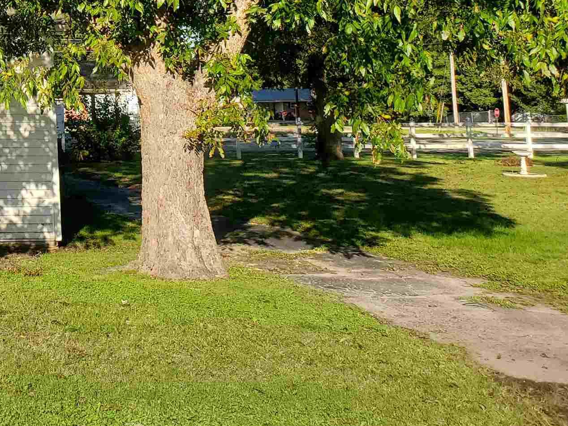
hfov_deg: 27.6
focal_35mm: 63
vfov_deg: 22.0
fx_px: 1034
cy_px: -41
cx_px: -86
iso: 50
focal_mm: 4.3
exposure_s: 1/1087
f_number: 2.4
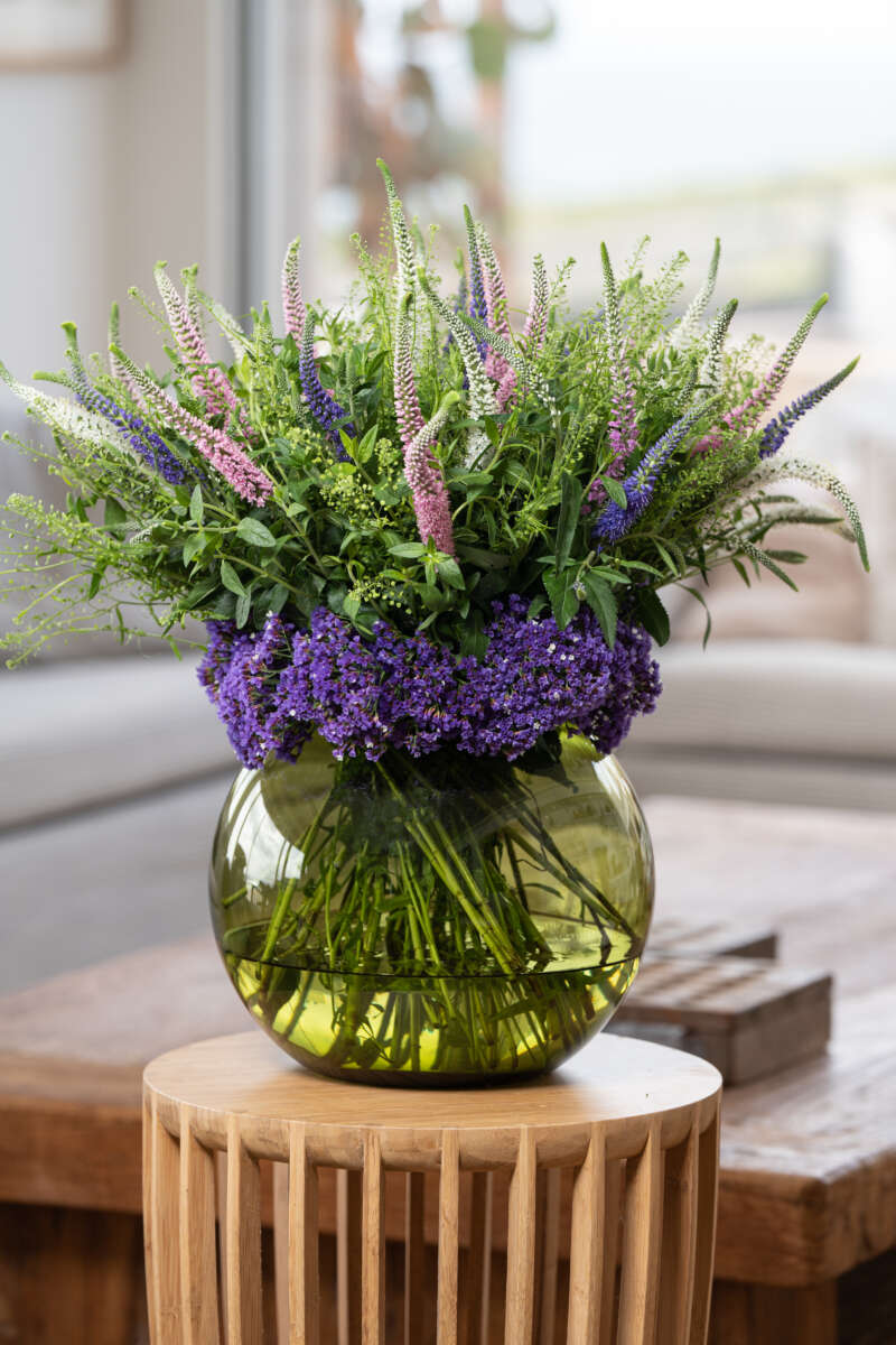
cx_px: 448
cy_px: 672
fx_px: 5450
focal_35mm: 146
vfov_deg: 14.1
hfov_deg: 9.4
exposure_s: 1/160
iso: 125
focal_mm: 146
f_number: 4
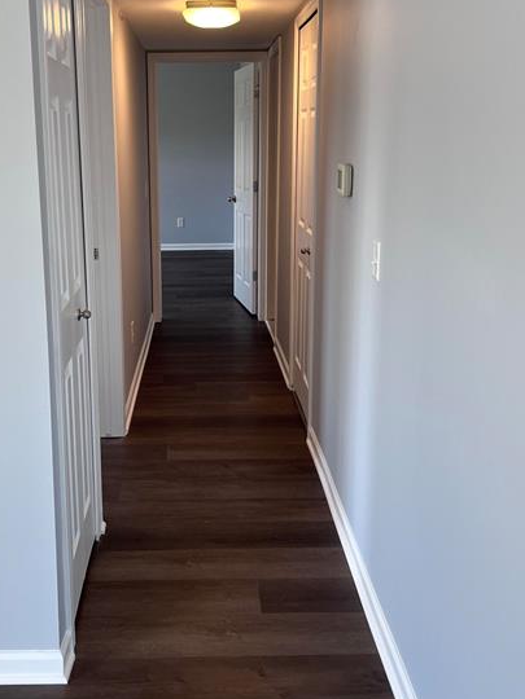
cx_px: 215
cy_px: 280
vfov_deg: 49.8
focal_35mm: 37
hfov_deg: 38.5
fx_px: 748
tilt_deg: -12.3
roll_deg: +0.9
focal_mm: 5.1
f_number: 1.6
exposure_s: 1/120
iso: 100
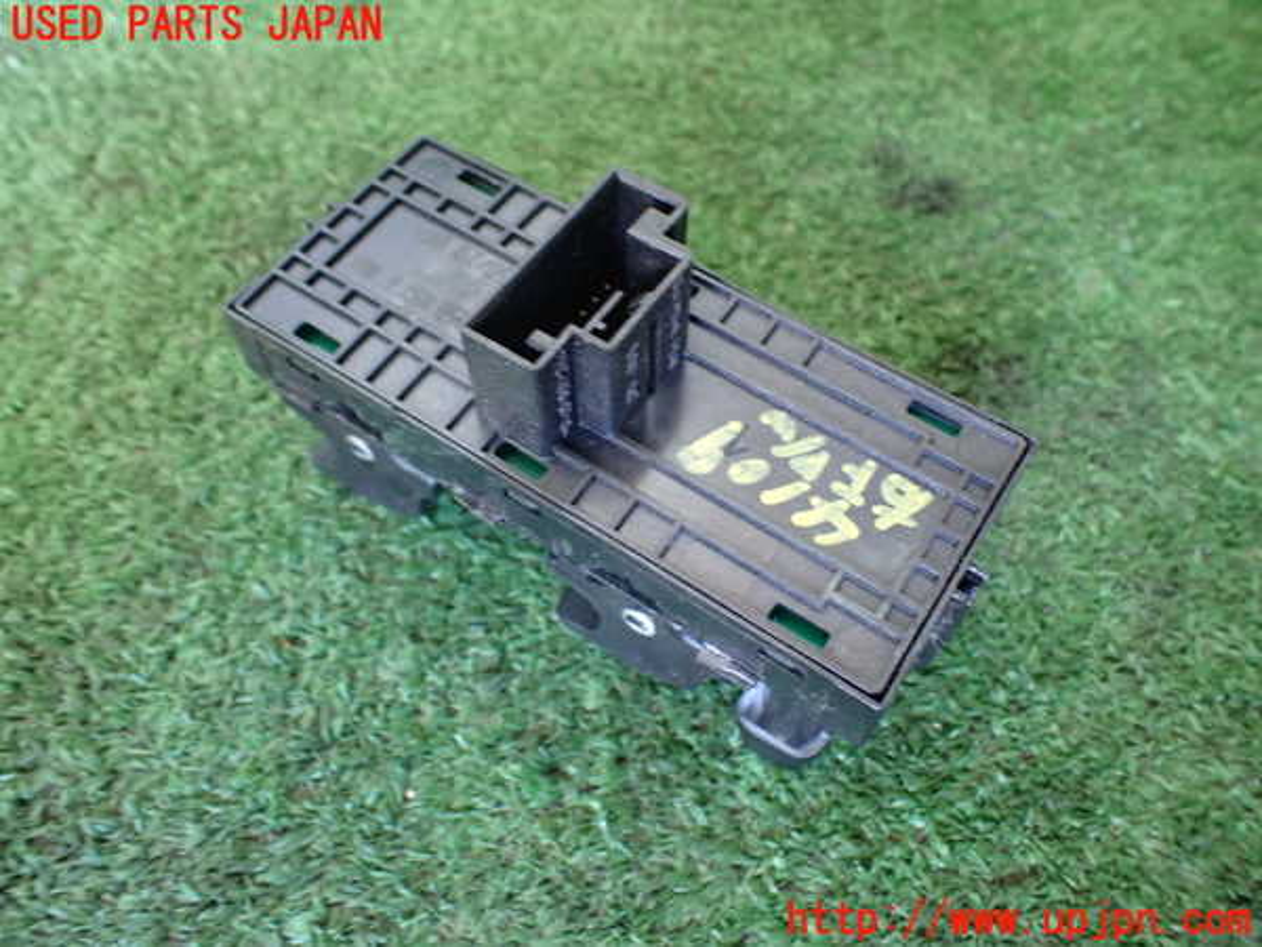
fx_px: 1094
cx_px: 631
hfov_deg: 60.0
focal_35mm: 30
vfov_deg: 46.8
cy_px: 474
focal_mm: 5.4
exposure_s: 1/40
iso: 800
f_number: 2.3
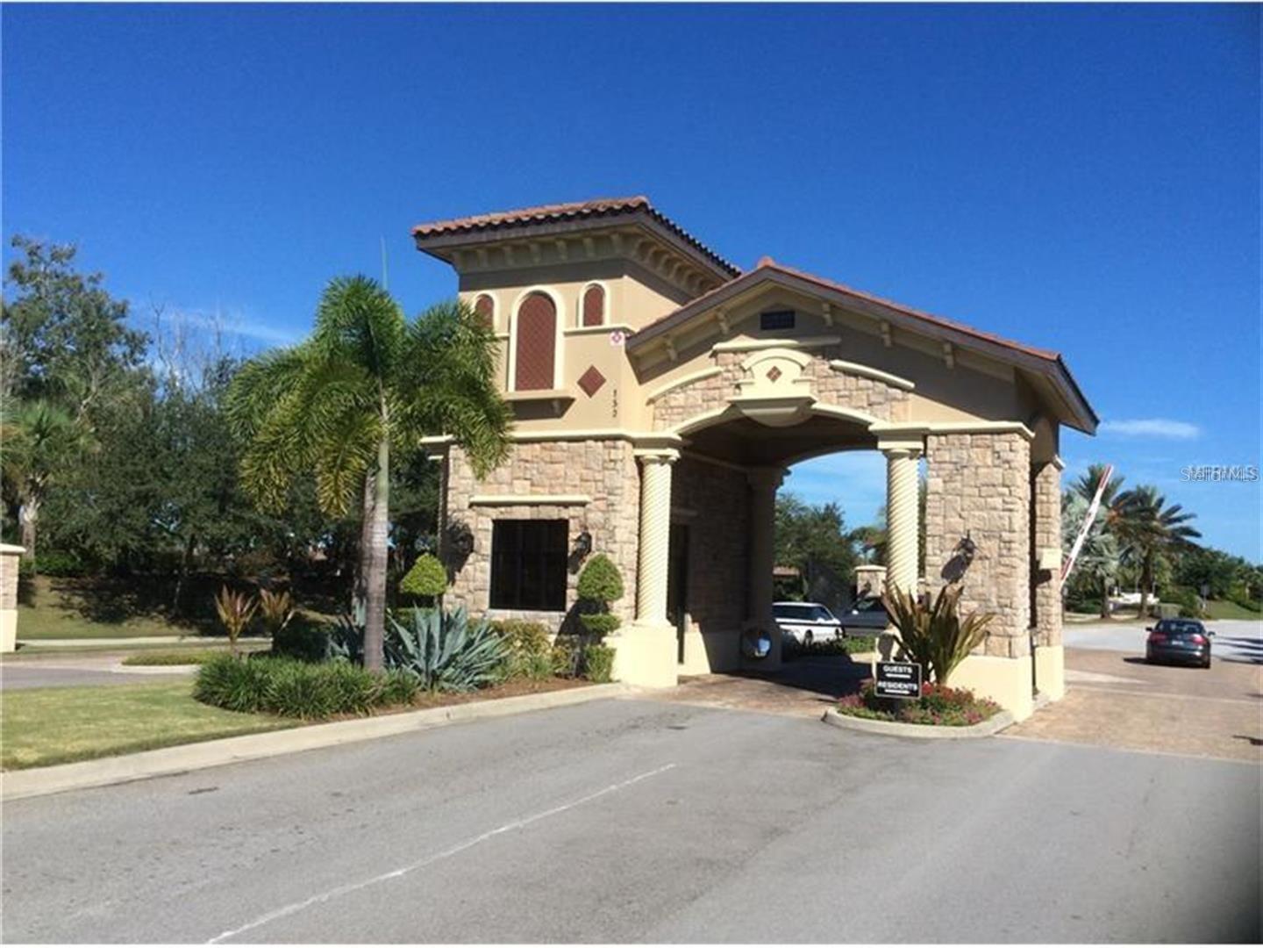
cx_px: 632
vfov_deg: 44.2
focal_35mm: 32
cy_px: 474
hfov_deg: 56.8
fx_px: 1168
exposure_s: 1/1684
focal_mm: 3.3
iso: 32
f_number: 2.4
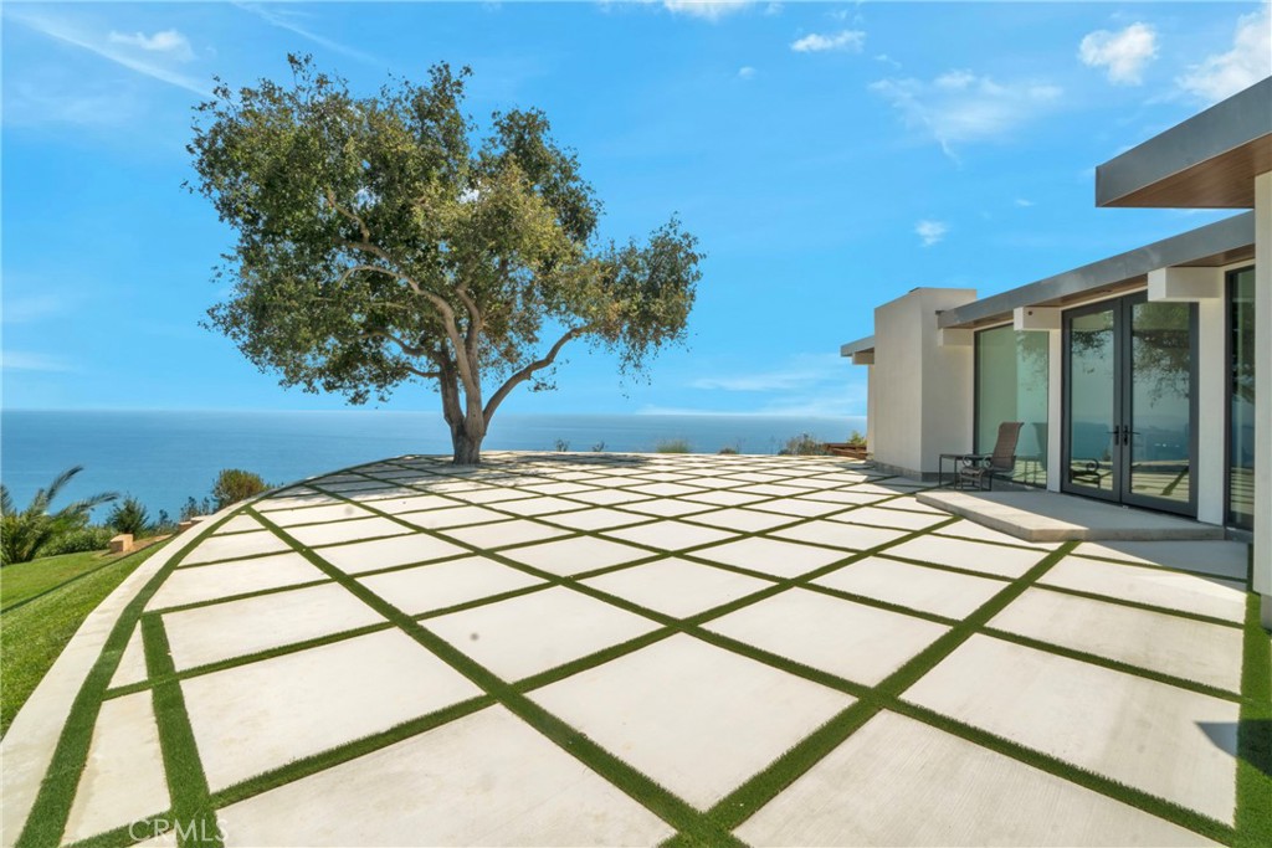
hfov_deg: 100.4
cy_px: 424
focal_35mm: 15
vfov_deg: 77.3
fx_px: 530
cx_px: 636
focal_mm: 10
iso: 100
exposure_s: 1/30
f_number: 22
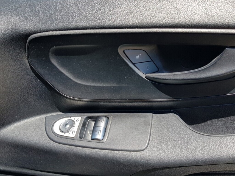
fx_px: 177
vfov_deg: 53.1
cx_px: 118
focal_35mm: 26
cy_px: 88
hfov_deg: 67.3
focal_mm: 4.3
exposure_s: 1/776
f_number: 1.7
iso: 40
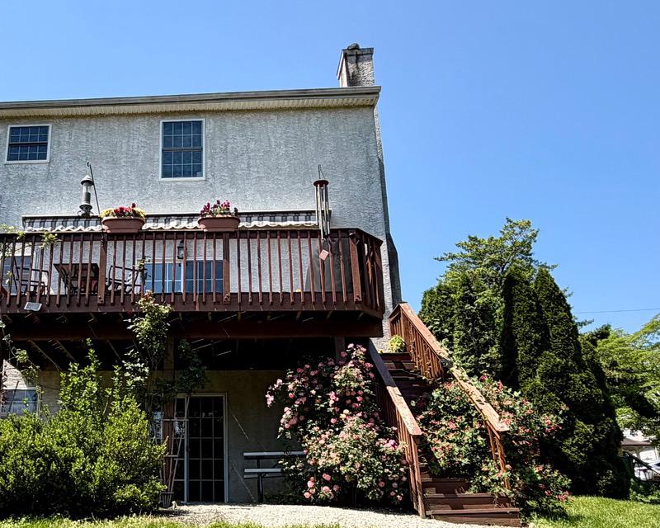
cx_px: 178
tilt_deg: +19.0
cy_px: 310
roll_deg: -0.1
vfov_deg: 42.1
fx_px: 684
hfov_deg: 49.8
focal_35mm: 35
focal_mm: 2.22
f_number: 2.2
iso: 25
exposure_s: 1/770
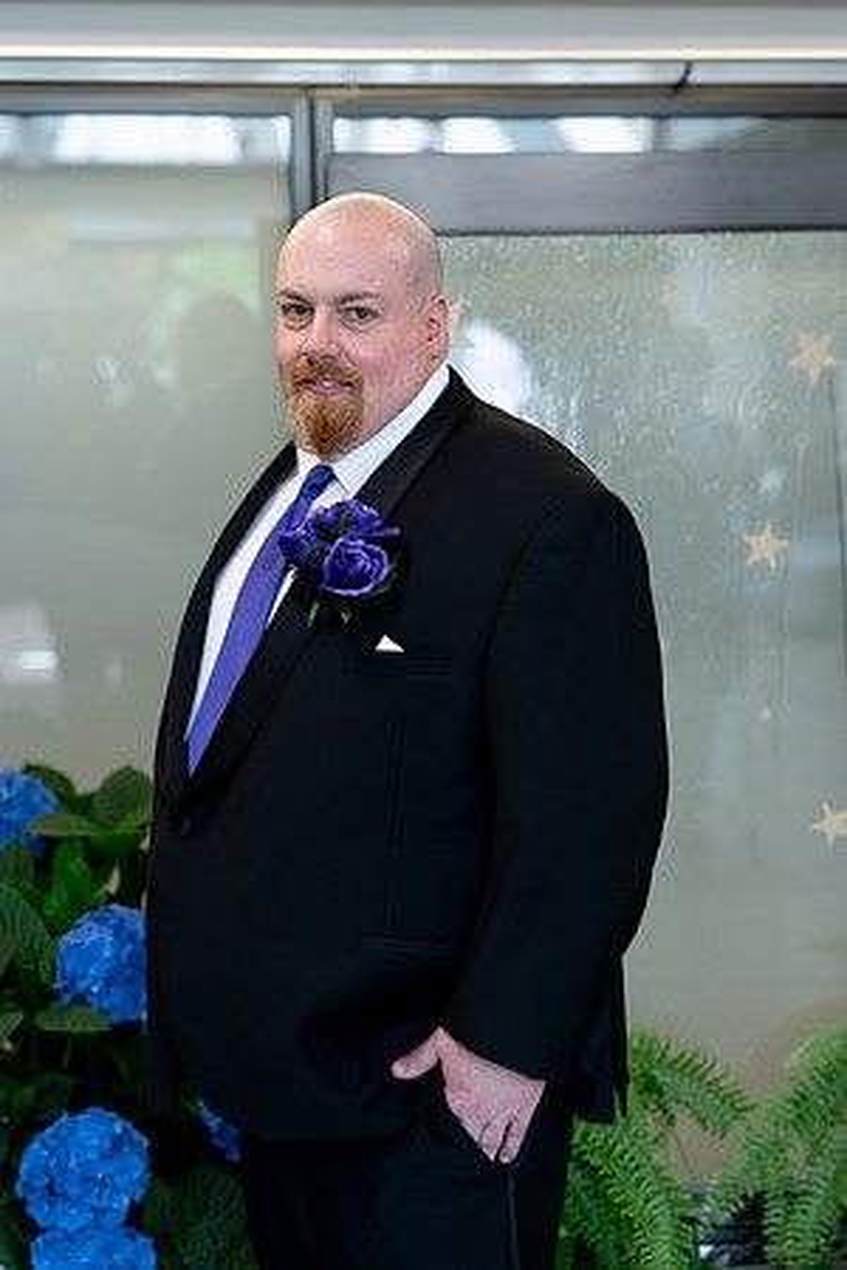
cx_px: 424
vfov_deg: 28.8
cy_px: 635
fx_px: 2470
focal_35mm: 70
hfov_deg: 19.5
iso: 1000
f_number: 2.8
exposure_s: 1/320
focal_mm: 70
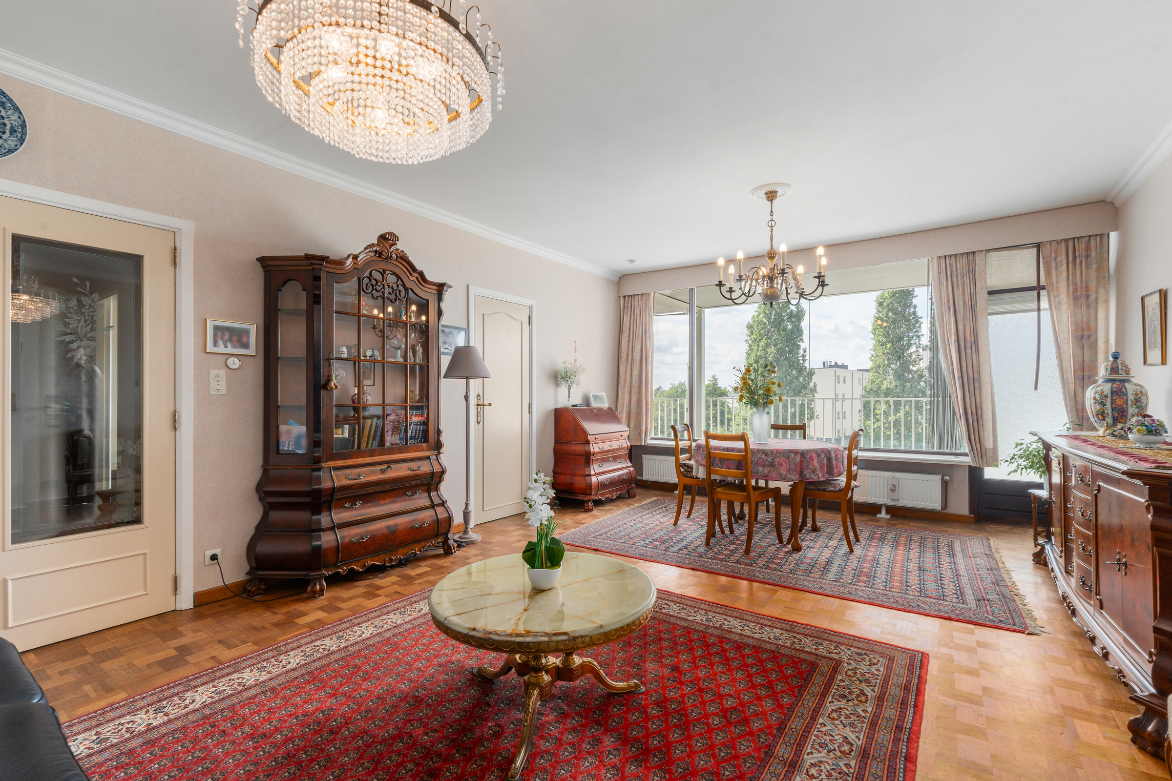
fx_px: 521
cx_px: 586
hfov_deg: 96.7
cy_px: 390
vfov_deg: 73.7
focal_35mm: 16
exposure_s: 1/5
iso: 320
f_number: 11
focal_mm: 16
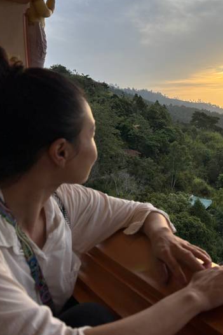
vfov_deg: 51.9
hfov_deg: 34.4
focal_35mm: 37
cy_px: 169
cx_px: 191
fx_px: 344
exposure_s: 1/1616
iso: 50
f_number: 1.6
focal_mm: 5.96
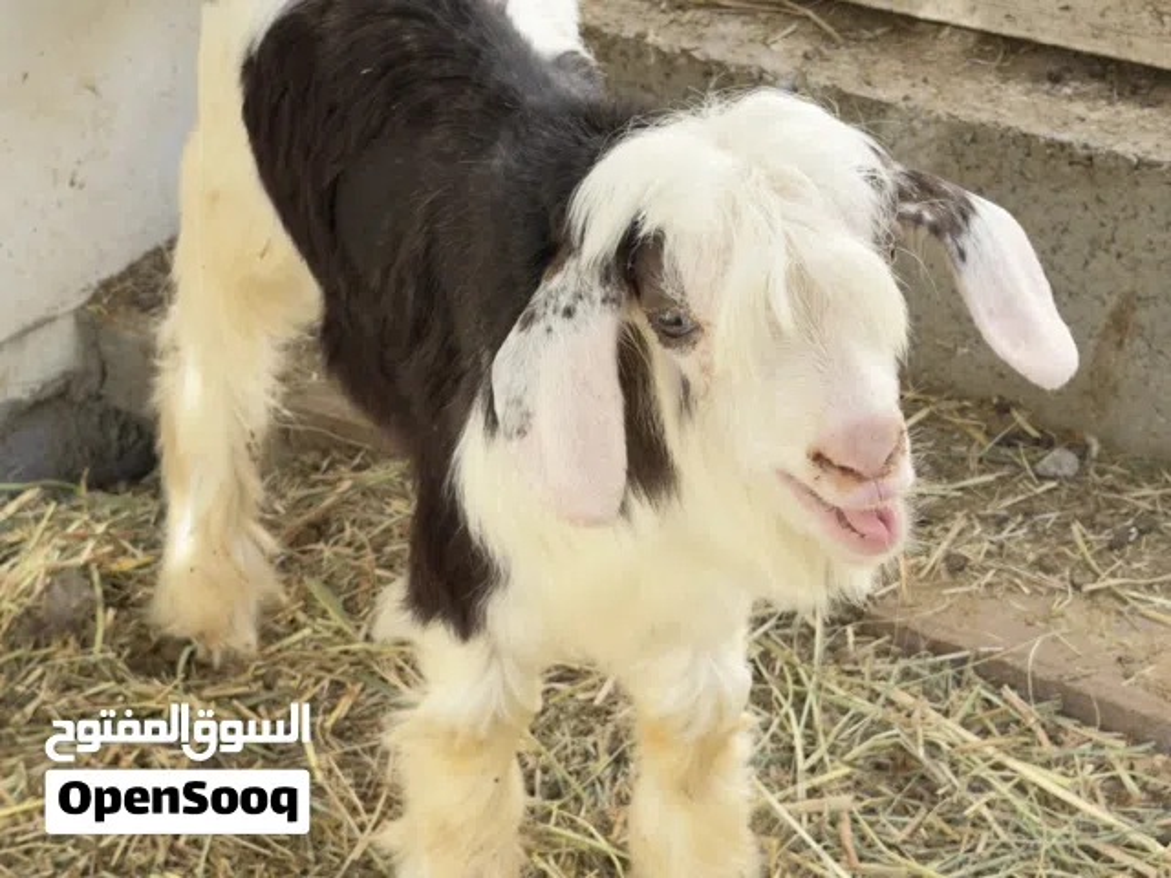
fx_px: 1624
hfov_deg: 39.7
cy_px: 439
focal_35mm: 48
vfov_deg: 30.3
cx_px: 586
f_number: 1.78
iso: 64
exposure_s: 1/298
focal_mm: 6.76
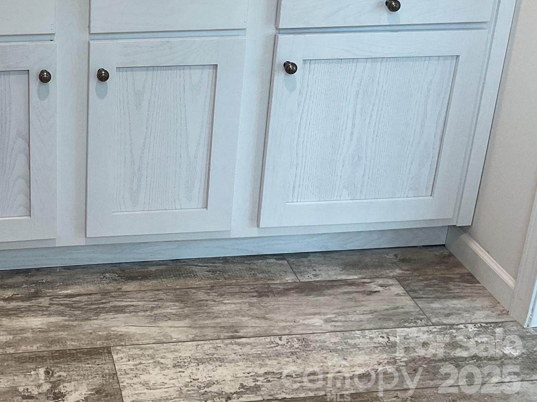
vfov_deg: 26.2
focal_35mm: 54
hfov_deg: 33.7
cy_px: 46
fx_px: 838
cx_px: 58
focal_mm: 3
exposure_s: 1/60
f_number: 1.8
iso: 40
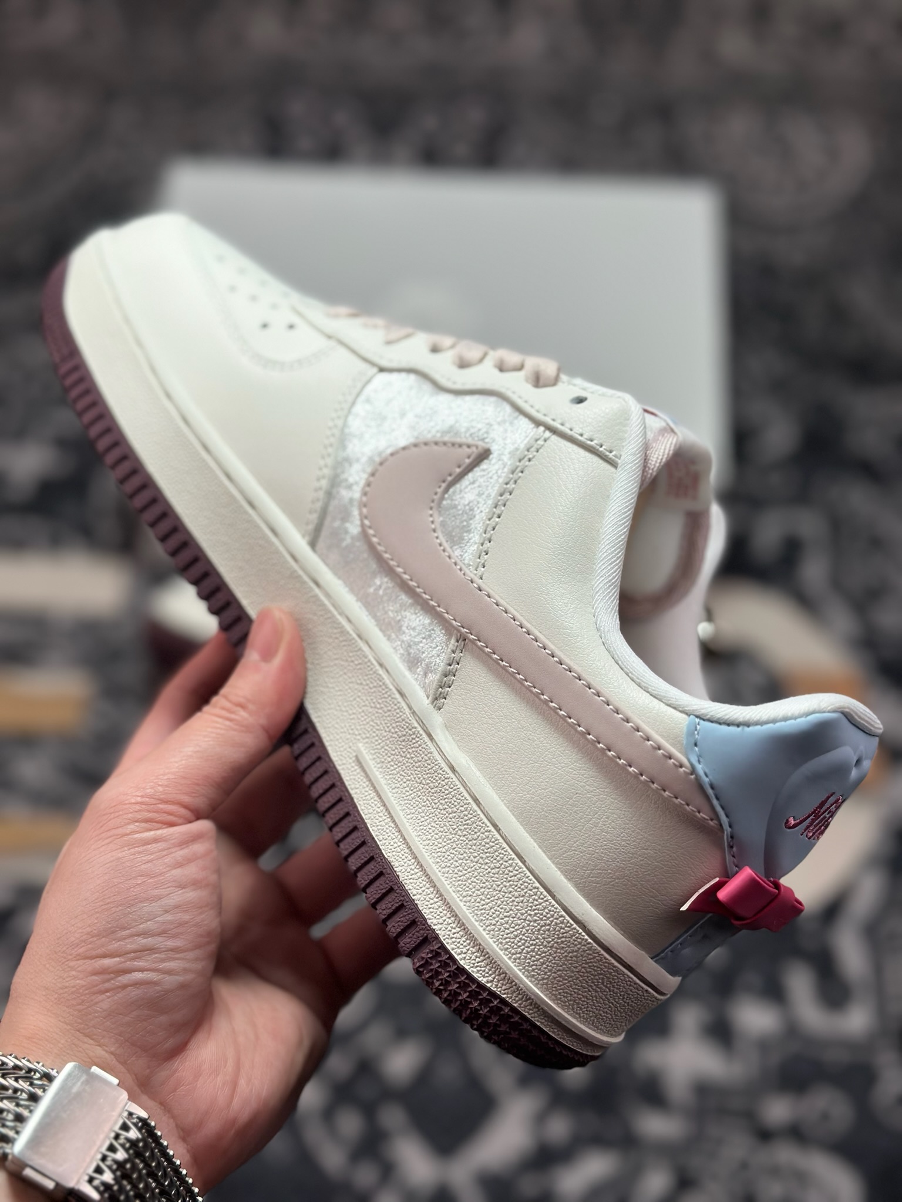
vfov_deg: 39.7
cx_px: 451
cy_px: 601
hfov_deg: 30.3
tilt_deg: -55.2
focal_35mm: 48
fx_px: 1668
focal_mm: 6.86
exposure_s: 1/1815
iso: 80
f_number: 1.78
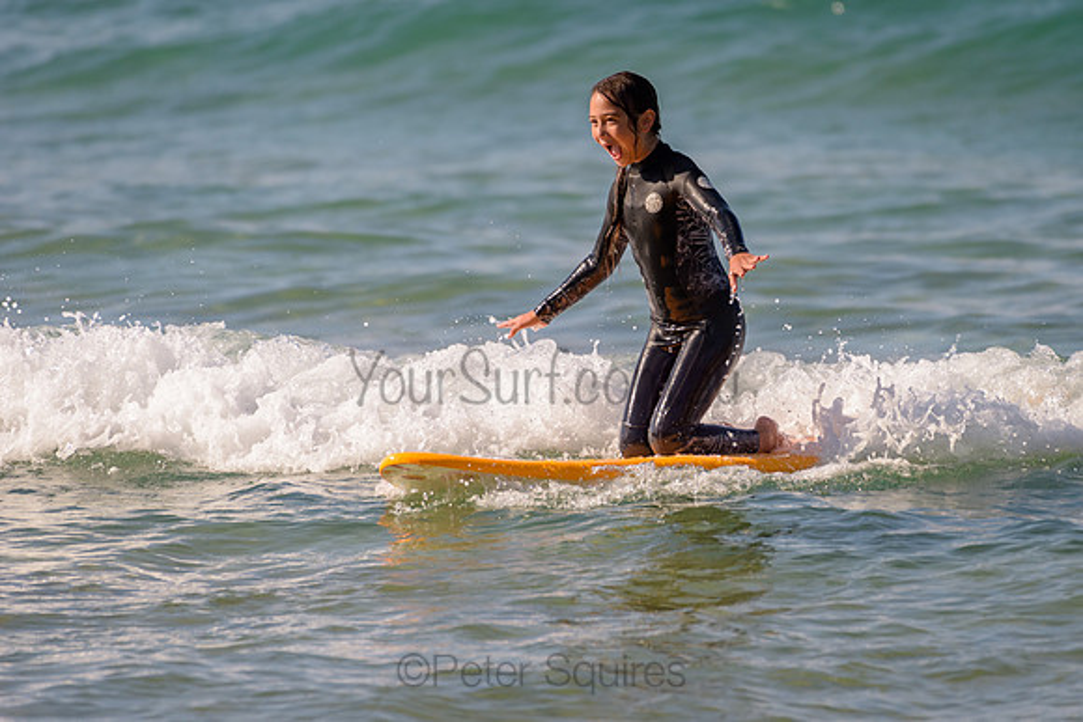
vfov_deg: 2.2
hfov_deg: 3.4
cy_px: 303
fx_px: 18455
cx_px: 664
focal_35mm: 613
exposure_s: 1/2000
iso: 160
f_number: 5.6
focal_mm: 500
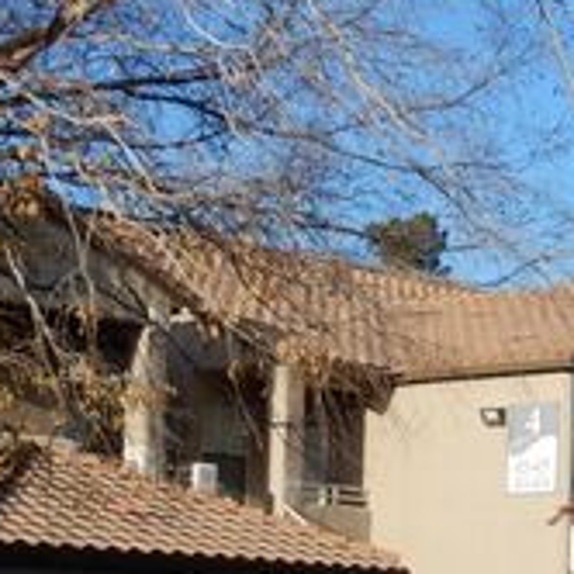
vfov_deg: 13.0
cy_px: 510
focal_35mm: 133
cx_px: 698
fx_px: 2495
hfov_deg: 12.8
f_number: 4
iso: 80
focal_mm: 8.9
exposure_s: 1/500
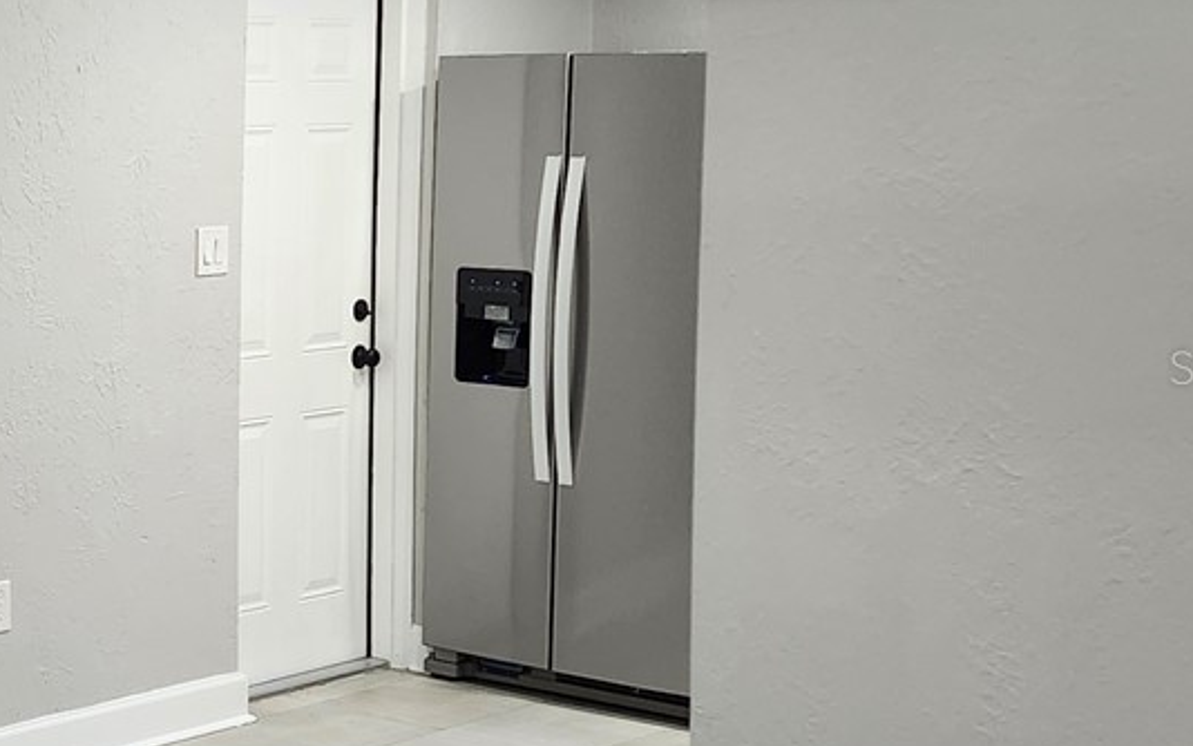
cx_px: -407
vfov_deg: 17.9
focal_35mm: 73
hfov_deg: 24.3
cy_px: 366
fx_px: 2374
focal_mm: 5.54
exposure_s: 1/120
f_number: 1.8
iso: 400
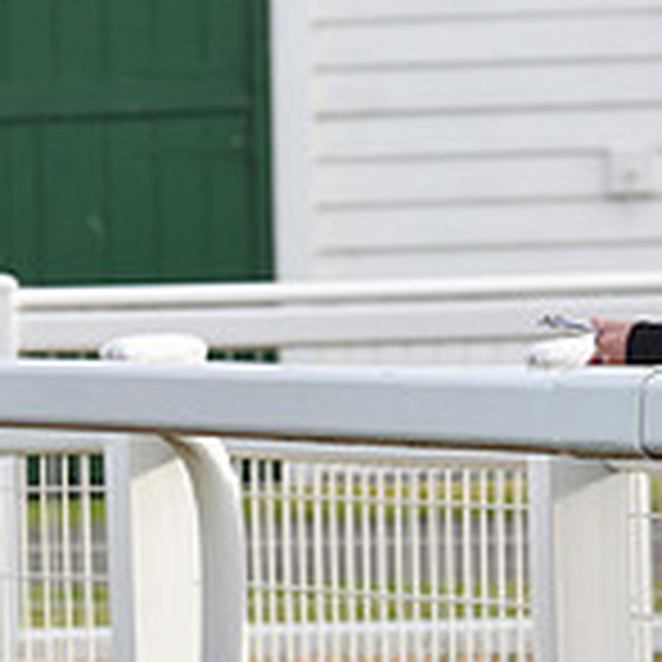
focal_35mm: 537
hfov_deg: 3.2
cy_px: 480
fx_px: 11619
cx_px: -590
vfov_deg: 3.3
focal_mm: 160
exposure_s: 1/1600
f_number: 5.6
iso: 800
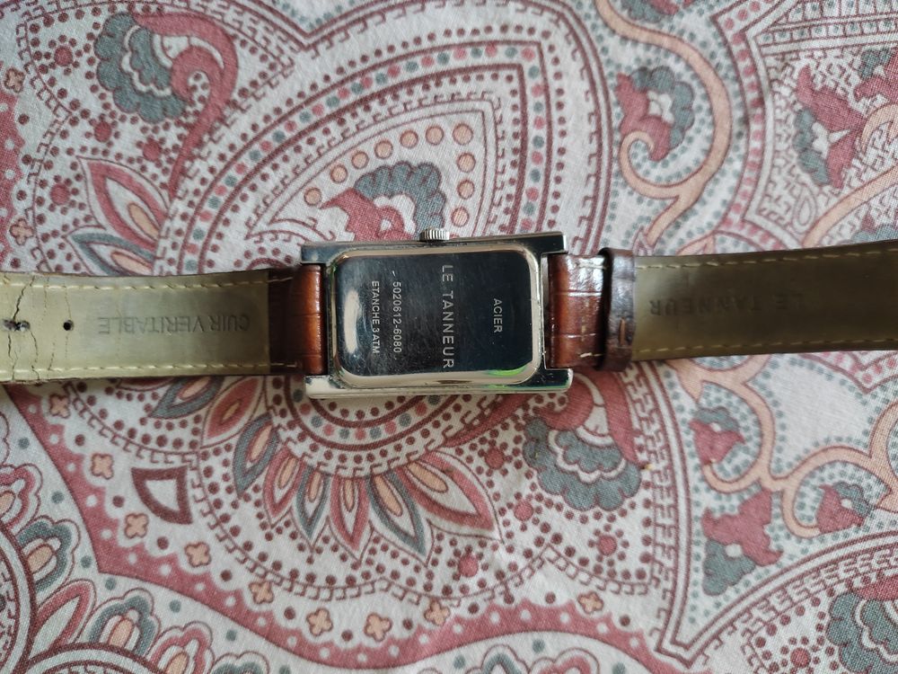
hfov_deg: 67.3
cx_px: 449
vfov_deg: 53.1
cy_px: 337
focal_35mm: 26
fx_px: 674
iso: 576
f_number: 1.79
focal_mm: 4.74
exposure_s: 1/33
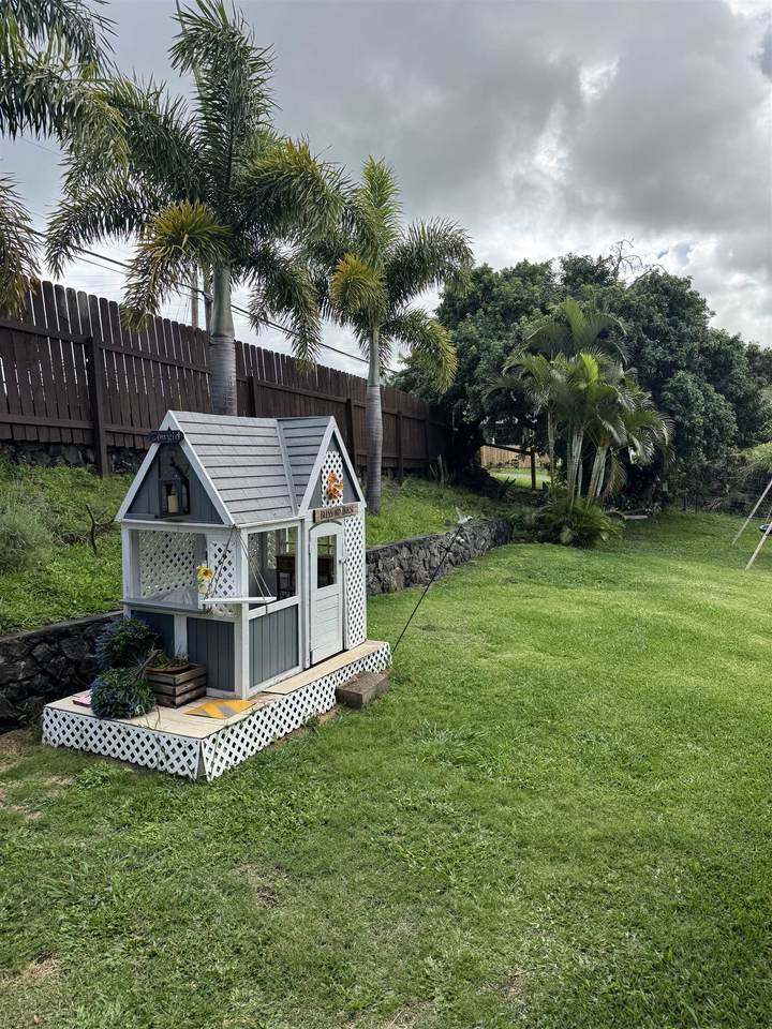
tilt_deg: -5.2
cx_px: 386
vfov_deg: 71.6
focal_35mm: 24
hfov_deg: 56.8
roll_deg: +2.4
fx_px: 714
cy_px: 514
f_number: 1.78
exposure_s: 1/1678
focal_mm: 6.76
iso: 80
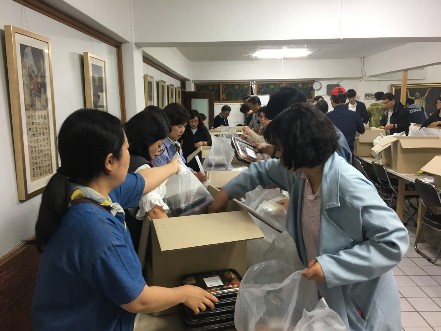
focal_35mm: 29
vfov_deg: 48.2
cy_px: 166
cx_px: 220
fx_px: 369
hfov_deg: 61.7
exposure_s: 1/30
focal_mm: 4.15
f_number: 2.2
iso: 64
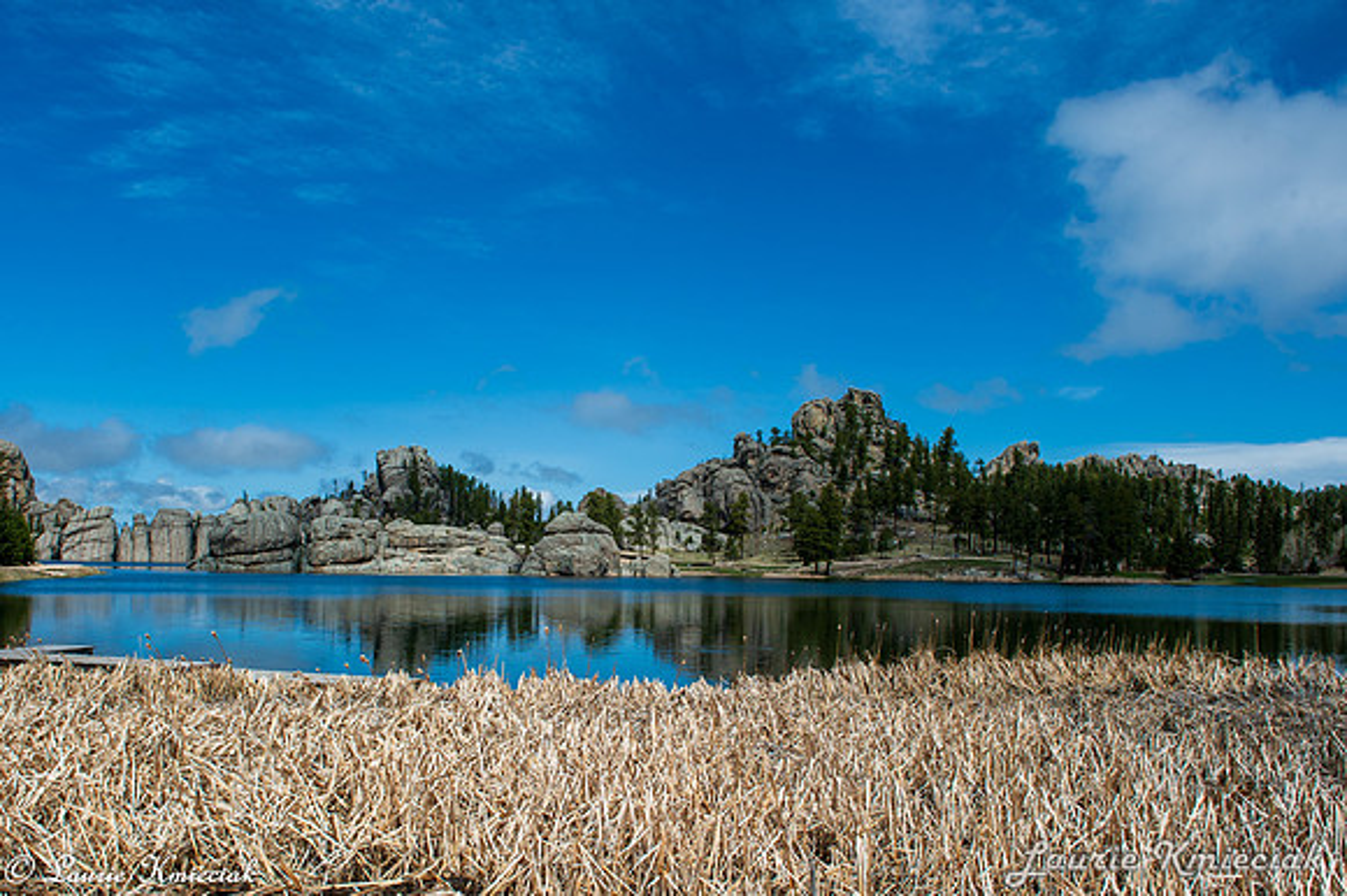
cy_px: 547
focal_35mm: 29
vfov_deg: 44.2
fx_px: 1096
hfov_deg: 62.9
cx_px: 599
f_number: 11
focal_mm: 24
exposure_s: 1/400
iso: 125
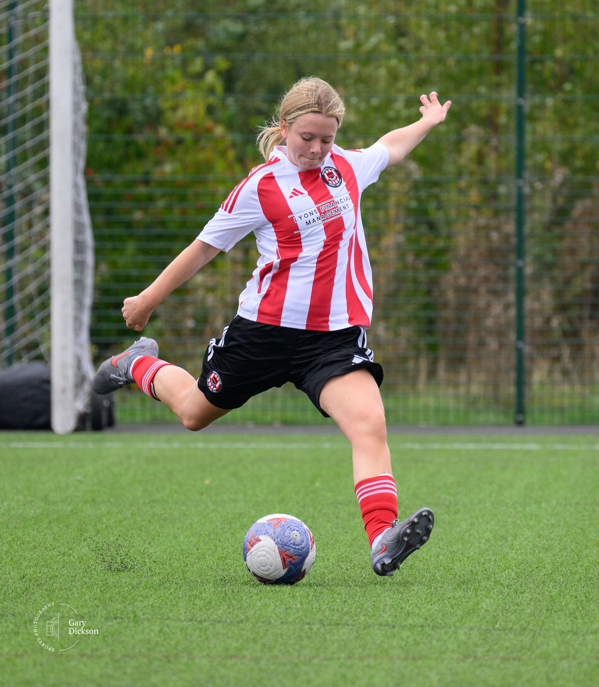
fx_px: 14312
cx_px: 318
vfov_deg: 2.7
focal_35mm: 680
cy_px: 303
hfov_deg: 2.4
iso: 1400
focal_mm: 350
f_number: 5.3
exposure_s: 1/1250
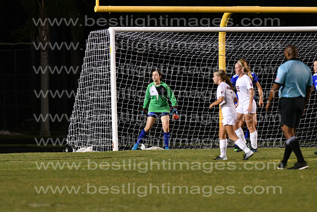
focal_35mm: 450
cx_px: 158
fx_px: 3963
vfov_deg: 3.1
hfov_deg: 4.6
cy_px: 106
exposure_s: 1/640
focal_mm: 300
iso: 10000
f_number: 3.5
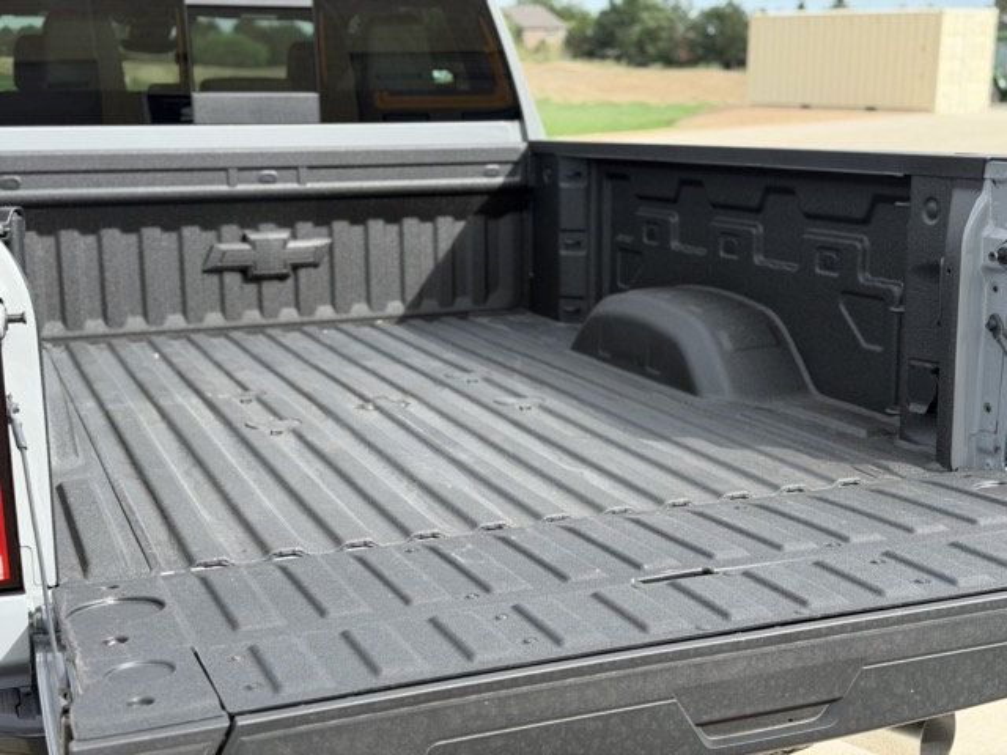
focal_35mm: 48
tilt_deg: -13.0
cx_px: 504
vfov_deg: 30.3
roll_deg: +0.3
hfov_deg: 39.7
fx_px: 1396
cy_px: 378
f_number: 1.78
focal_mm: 6.76
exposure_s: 1/1167
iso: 80
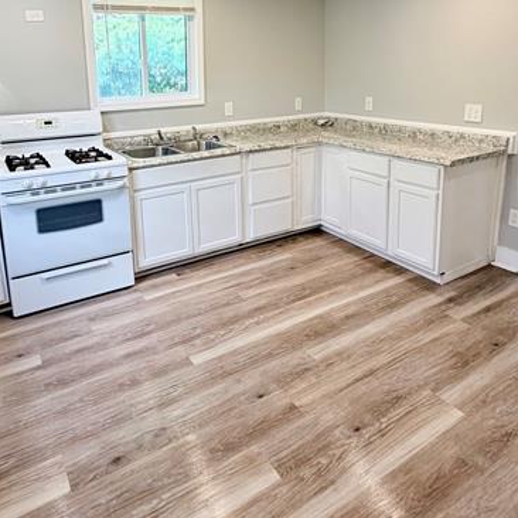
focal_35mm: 26
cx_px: 225
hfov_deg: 60.7
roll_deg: +1.9
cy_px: 157
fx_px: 440
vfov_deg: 59.0
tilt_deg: -10.8
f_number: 2.2
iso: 250
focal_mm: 2.22
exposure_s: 1/120
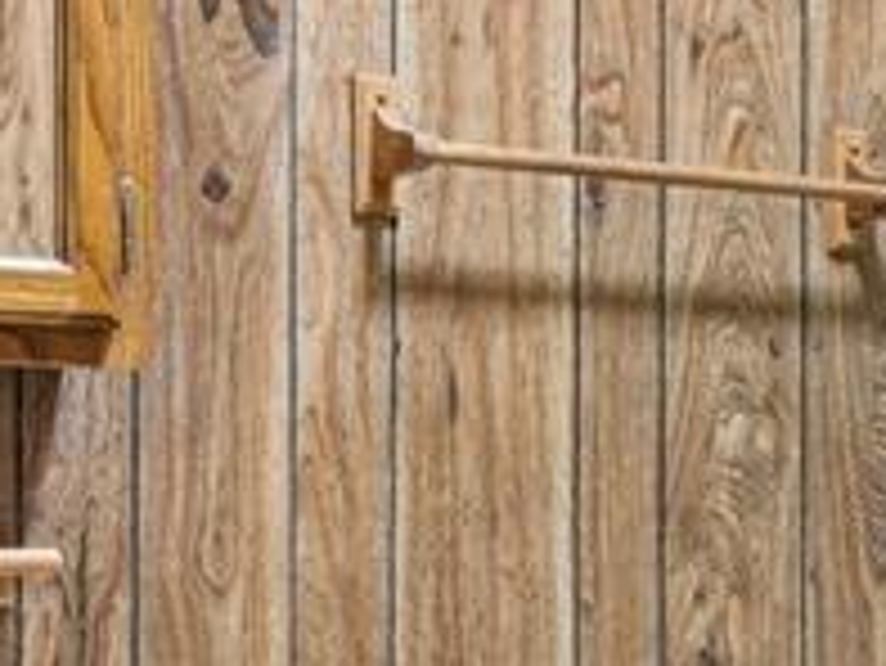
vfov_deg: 18.3
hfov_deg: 24.2
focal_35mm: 80
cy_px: 549
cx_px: 268
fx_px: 2049
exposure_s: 1.3
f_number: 8
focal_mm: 16
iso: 200
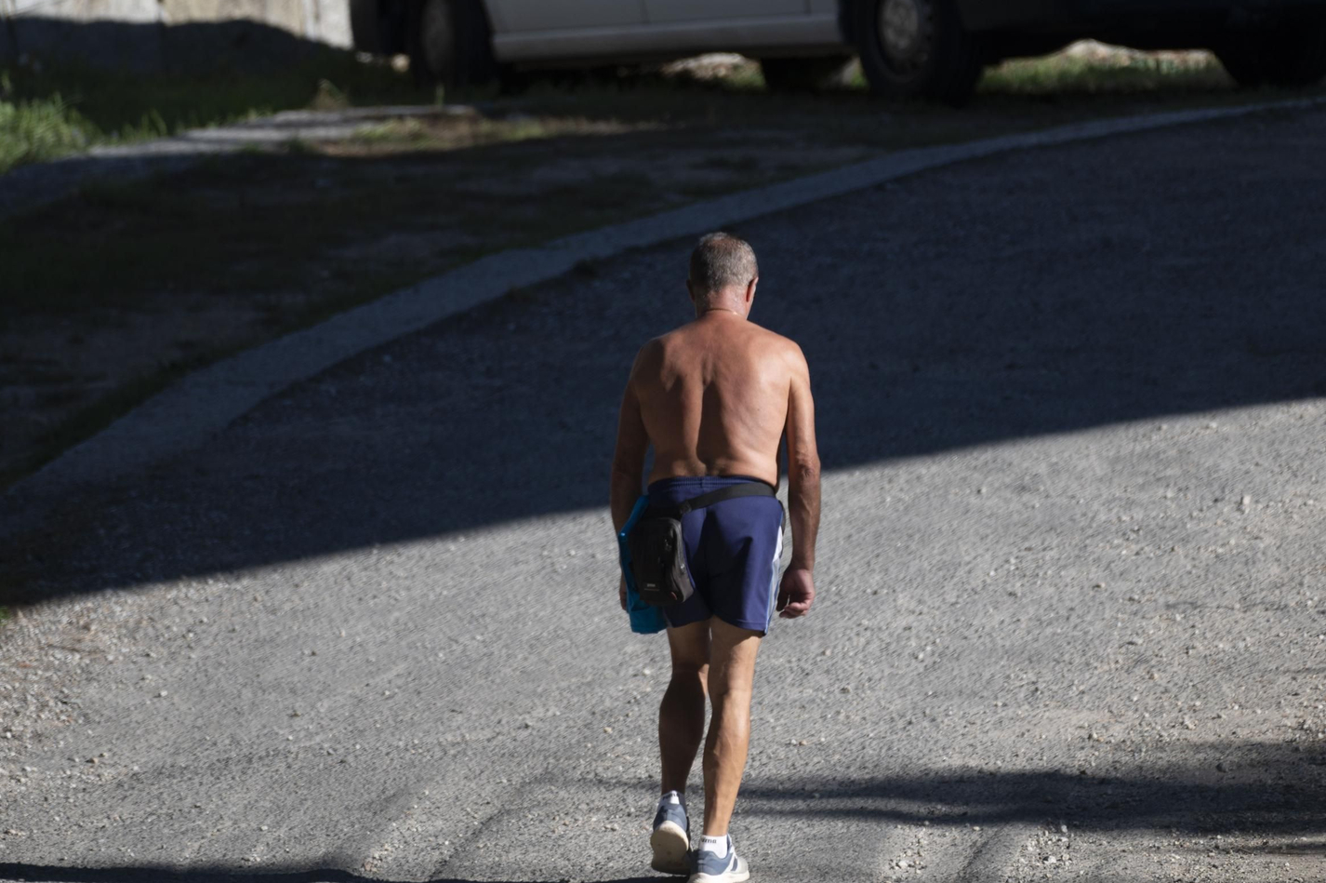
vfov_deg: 2.4
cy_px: 436
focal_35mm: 561
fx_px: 20651
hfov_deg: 3.7
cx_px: 724
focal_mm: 500
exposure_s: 1/800
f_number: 5.6
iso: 200
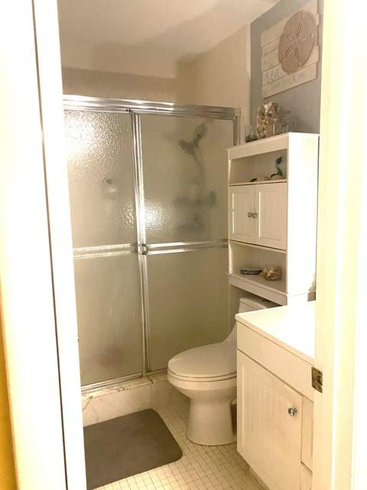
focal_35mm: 26
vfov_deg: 67.3
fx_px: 368
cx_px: 184
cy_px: 245
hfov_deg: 53.1
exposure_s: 1/34
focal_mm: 4.25
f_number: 1.8
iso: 500
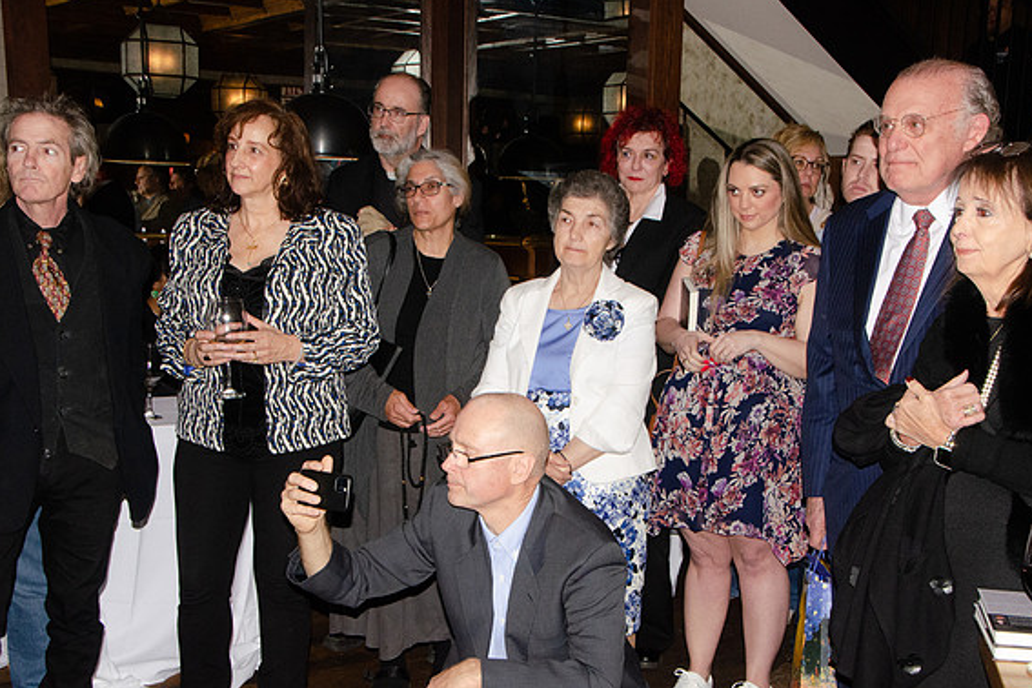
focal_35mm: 49
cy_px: 342
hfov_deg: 40.3
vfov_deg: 27.5
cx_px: 522
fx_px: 1405
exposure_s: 1/125
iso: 2500
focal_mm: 32
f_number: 14
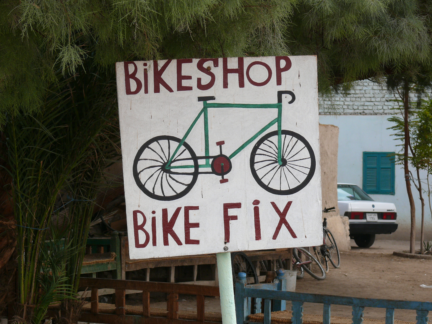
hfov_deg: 15.1
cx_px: 216
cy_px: 162
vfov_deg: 11.3
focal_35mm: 131
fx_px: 1635
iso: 100
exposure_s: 1/250
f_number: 5
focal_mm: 24.7
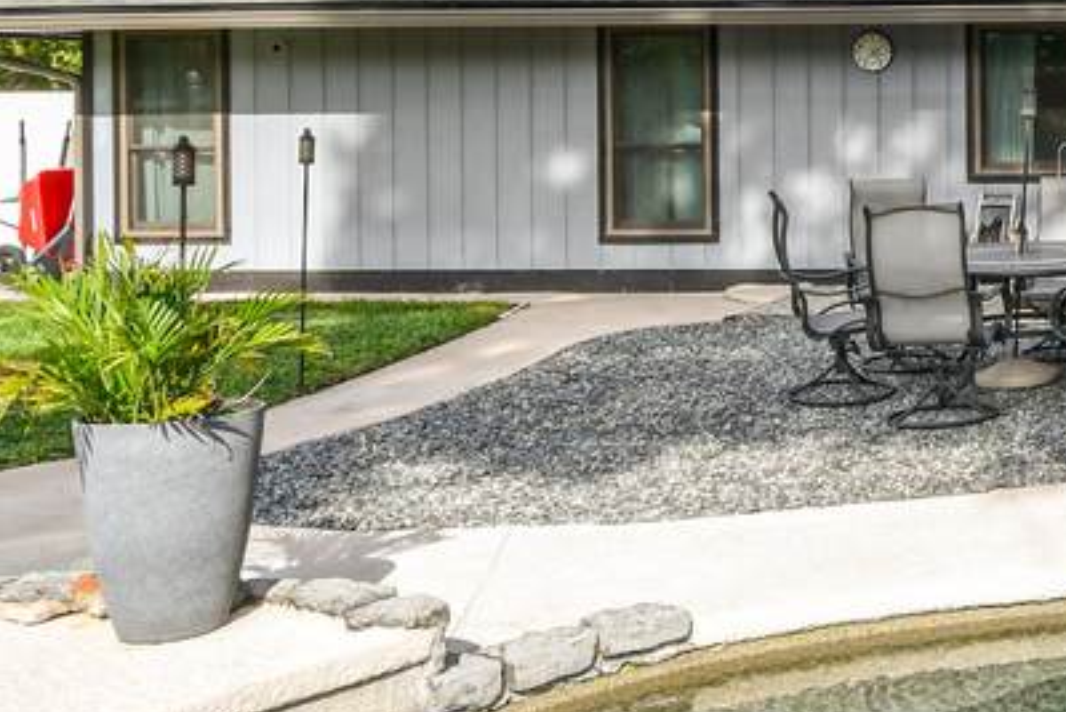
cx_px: 1277
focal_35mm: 48
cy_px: 116
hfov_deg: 33.5
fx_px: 1422
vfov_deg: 27.4
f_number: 7.1
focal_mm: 10
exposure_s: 1/320
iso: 125
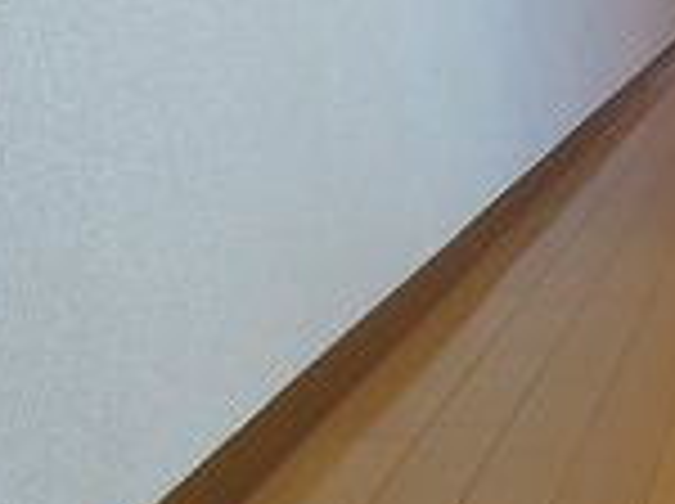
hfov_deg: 22.7
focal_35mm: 77
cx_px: 873
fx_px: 1499
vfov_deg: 18.9
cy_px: 122
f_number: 2.8
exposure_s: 1/30
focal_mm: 4.3
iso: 180
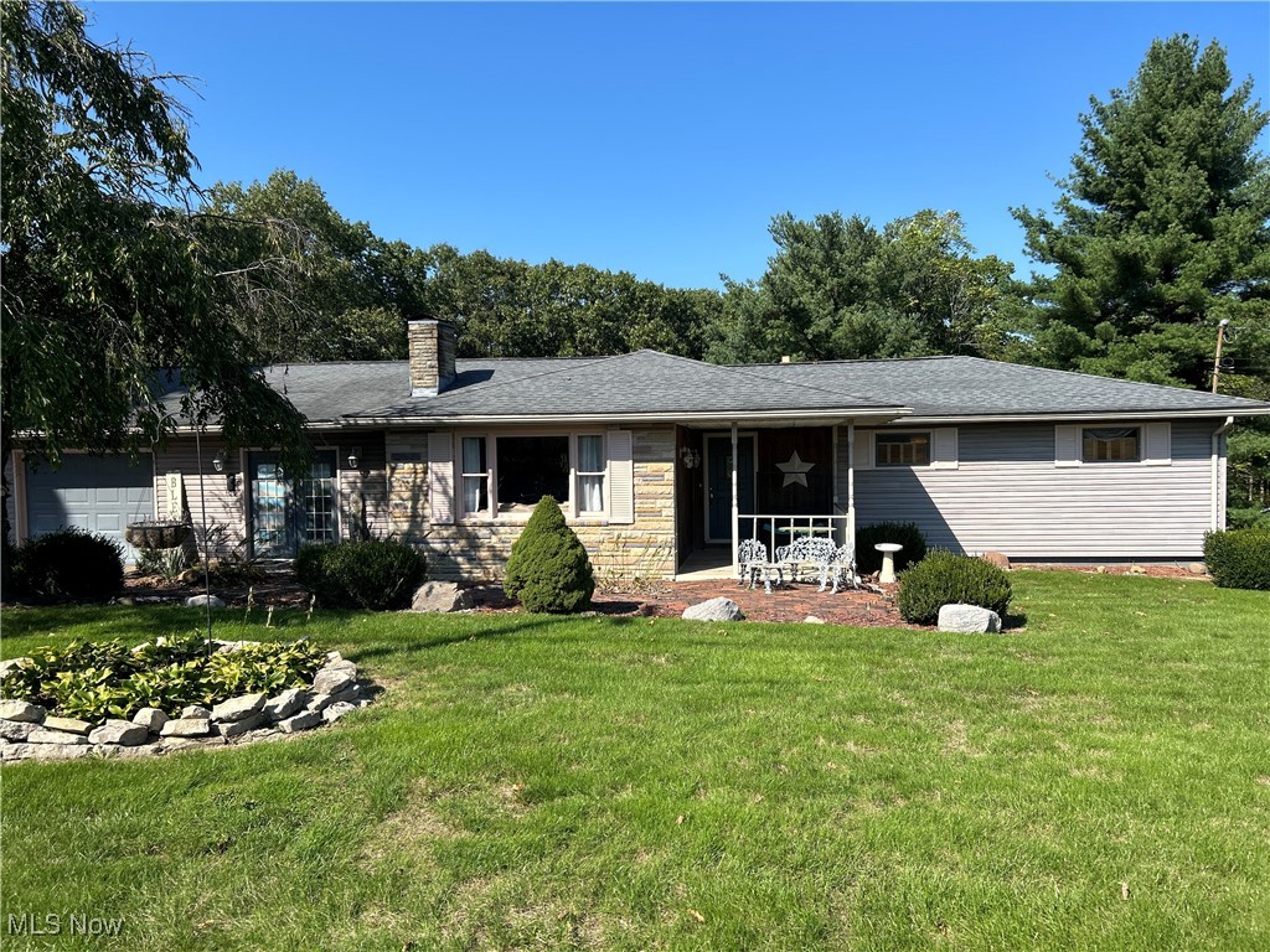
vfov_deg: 53.1
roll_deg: +1.1
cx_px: 635
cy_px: 476
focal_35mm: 26
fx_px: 954
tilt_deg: -0.7
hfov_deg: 67.3
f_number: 1.5
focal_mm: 5.7
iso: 50
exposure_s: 1/2915
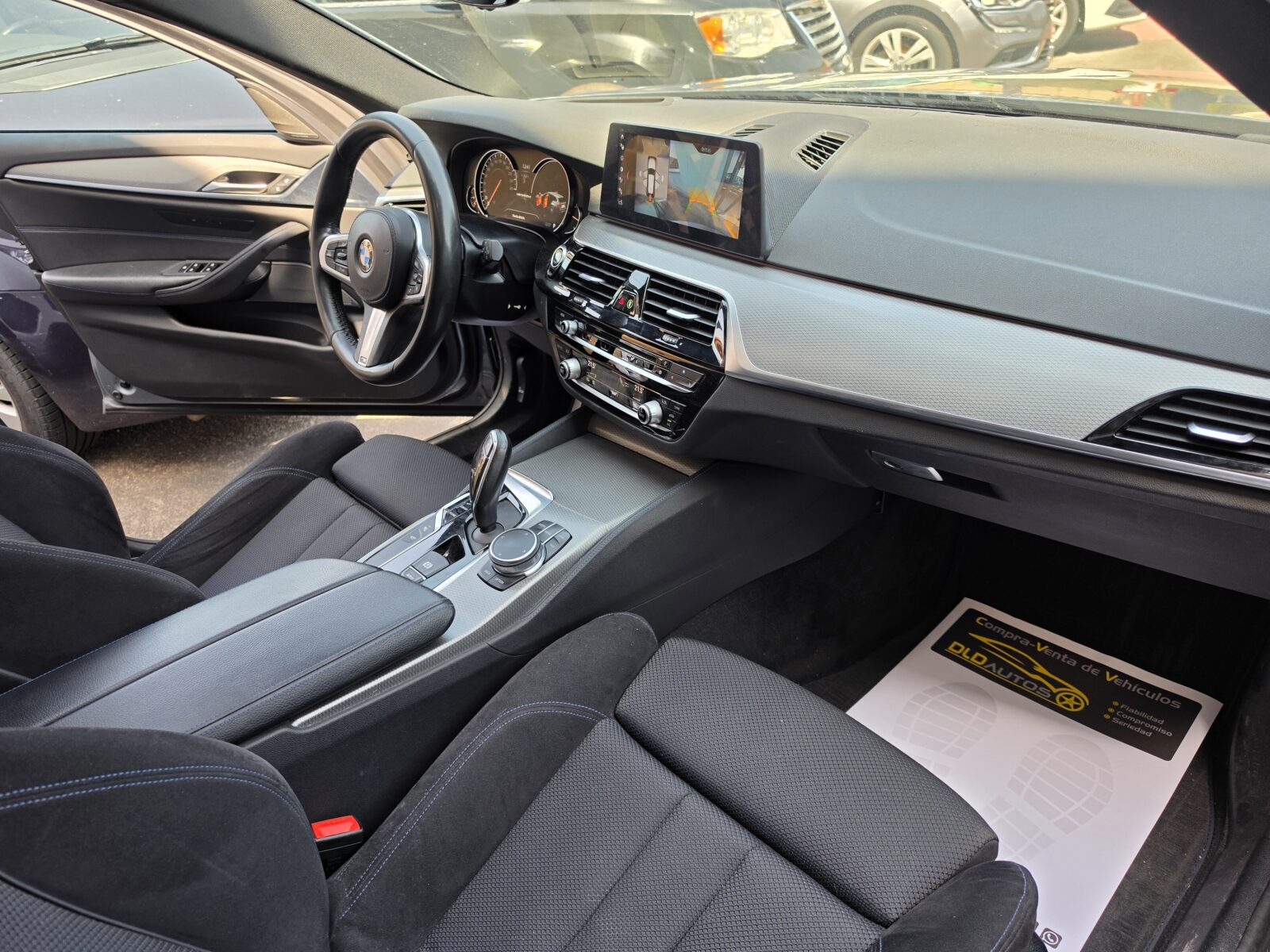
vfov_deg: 58.9
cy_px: 476
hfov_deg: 73.9
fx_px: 844
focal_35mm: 23
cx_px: 635
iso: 20
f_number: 1.4
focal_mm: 6.5
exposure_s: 1/180
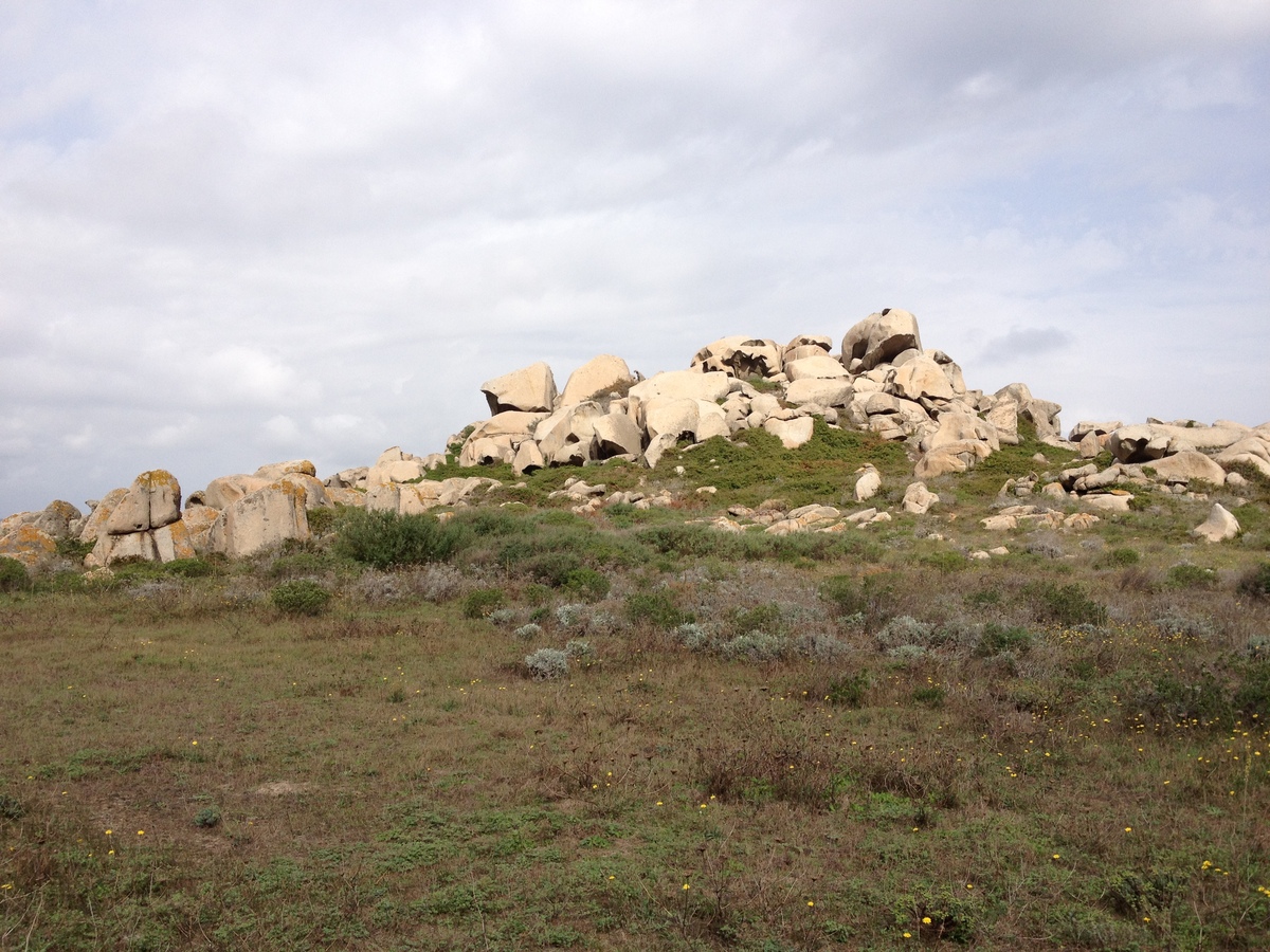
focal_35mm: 35
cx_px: 635
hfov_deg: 52.6
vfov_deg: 40.7
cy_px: 476
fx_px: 1284
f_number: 2.4
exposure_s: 1/1842
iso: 64
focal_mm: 4.28
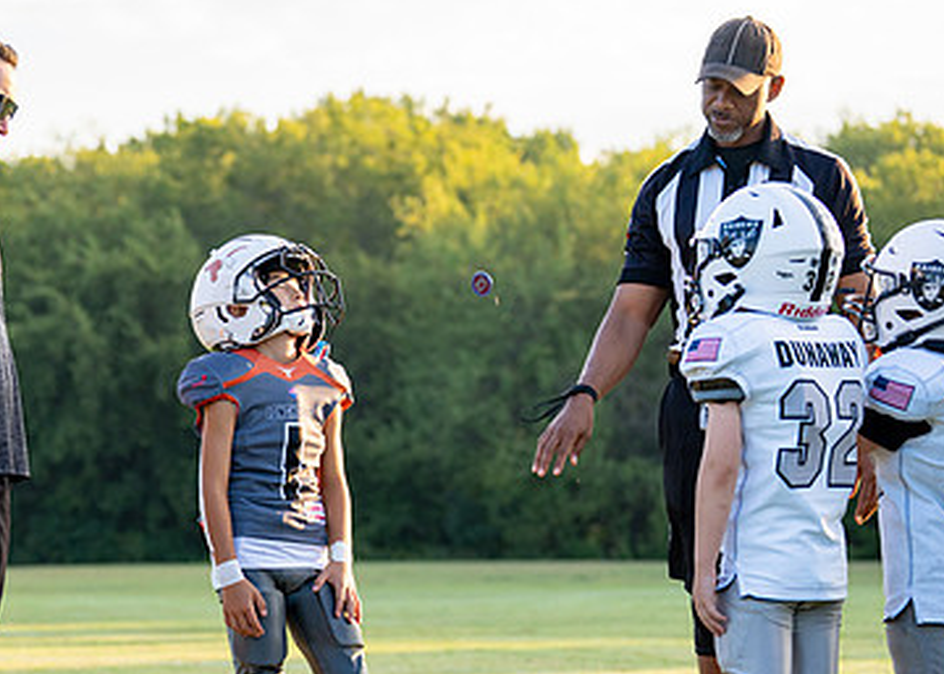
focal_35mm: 122
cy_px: 400
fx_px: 3270
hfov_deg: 16.4
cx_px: 302
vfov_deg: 11.8
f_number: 2.8
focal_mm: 70
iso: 400
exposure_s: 1/1250
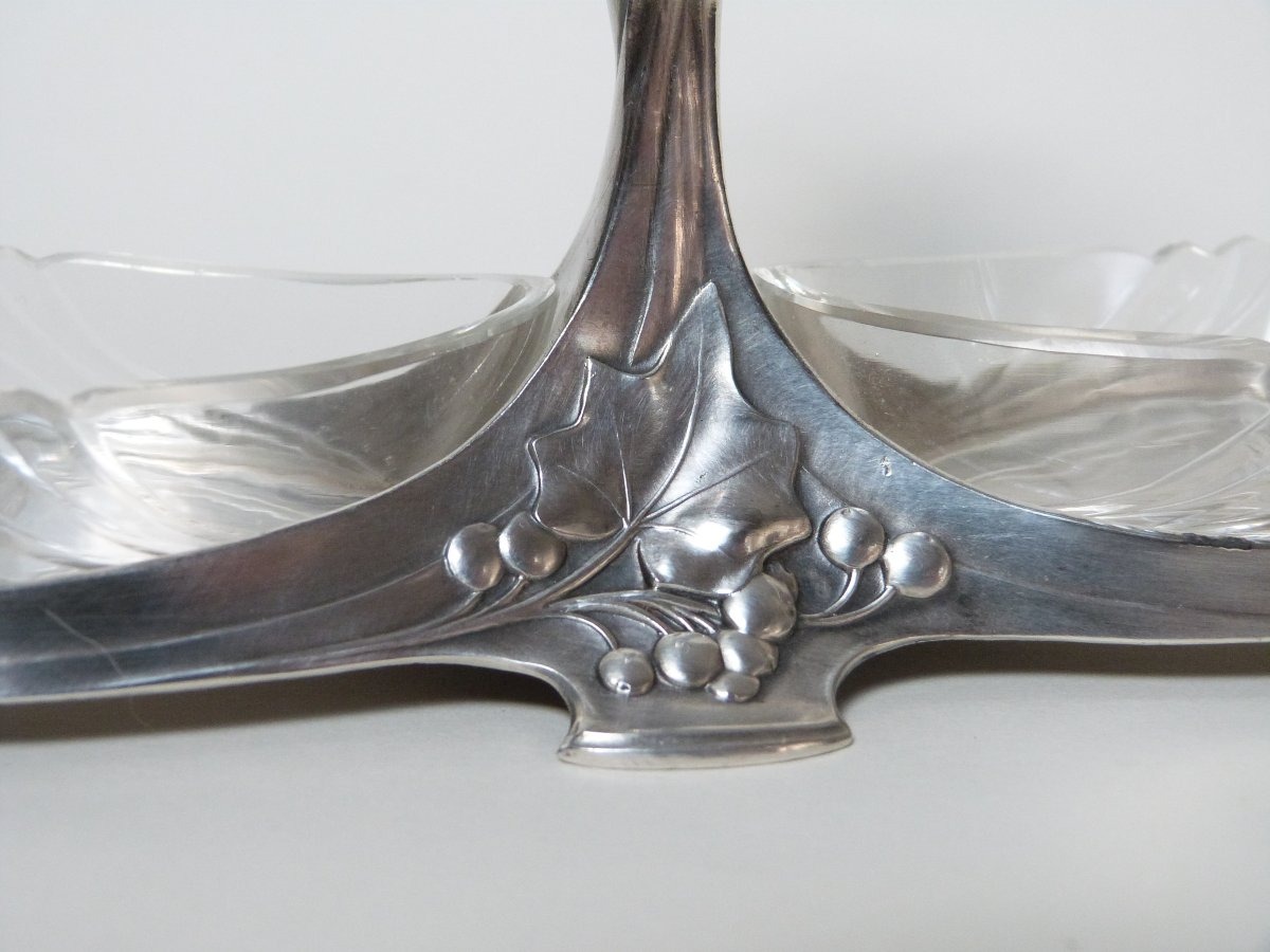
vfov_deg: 23.7
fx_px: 2275
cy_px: 476
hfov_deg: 31.2
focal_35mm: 62
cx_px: 635
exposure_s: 1/60
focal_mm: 11
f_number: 3.3
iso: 400
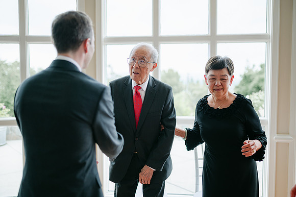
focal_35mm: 36
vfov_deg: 37.0
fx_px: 294
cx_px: 148
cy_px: 98
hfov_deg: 53.4
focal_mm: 35
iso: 100
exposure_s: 1/1000
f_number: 1.4
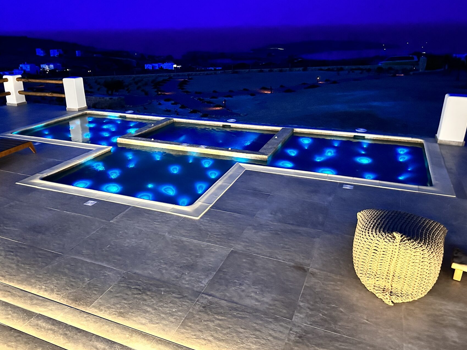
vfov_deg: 48.2
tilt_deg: -21.1
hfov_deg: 61.2
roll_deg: +1.0
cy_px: 175
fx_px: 391
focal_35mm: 29
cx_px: 189
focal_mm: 6.86
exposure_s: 1/25
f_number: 1.78
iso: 1600
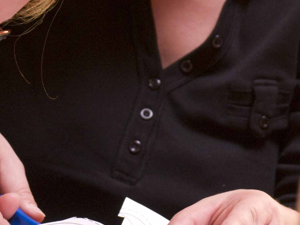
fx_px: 2452
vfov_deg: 5.2
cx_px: 90
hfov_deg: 7.0
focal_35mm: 283
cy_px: 18
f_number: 5.6
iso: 800
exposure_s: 1/125
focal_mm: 66
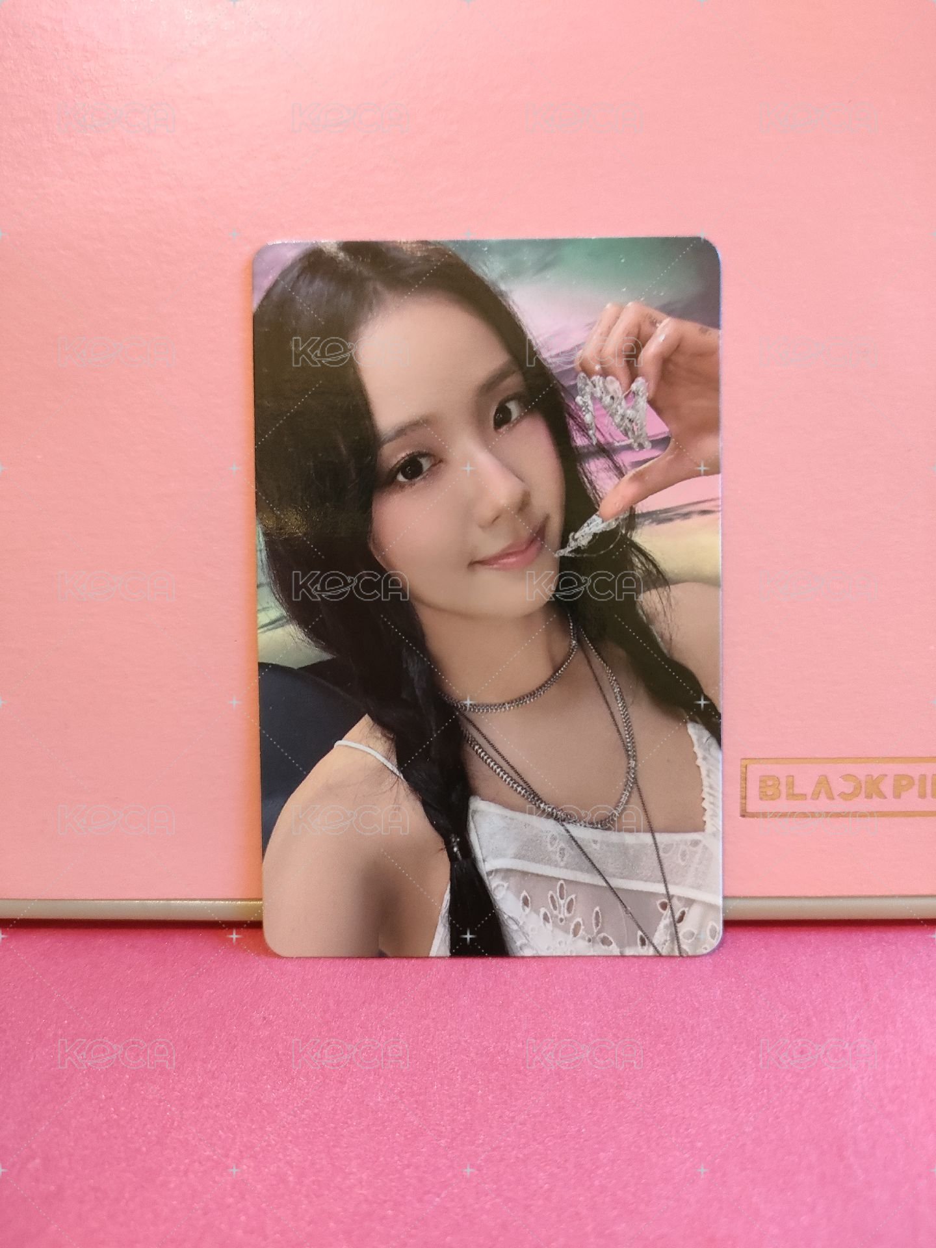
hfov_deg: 54.9
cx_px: 468
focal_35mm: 25
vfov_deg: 69.4
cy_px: 624
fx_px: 901
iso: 640
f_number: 1.7
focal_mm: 4.73
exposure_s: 1/33
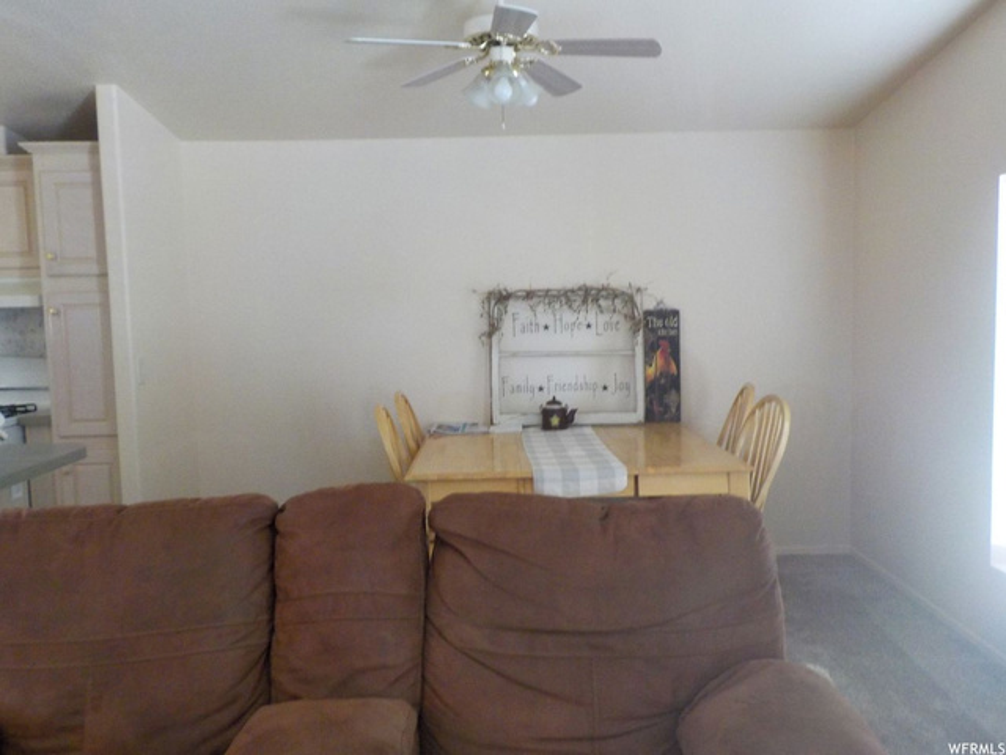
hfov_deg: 60.0
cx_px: 503
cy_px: 378
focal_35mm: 30
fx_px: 872
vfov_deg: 46.8
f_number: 3.3
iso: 400
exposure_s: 1/13
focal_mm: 4.1
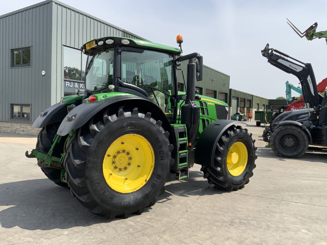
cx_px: 164
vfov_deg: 48.2
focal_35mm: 29
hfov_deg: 61.7
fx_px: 274
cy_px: 122
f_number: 1.8
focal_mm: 3
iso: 16
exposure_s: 1/1730
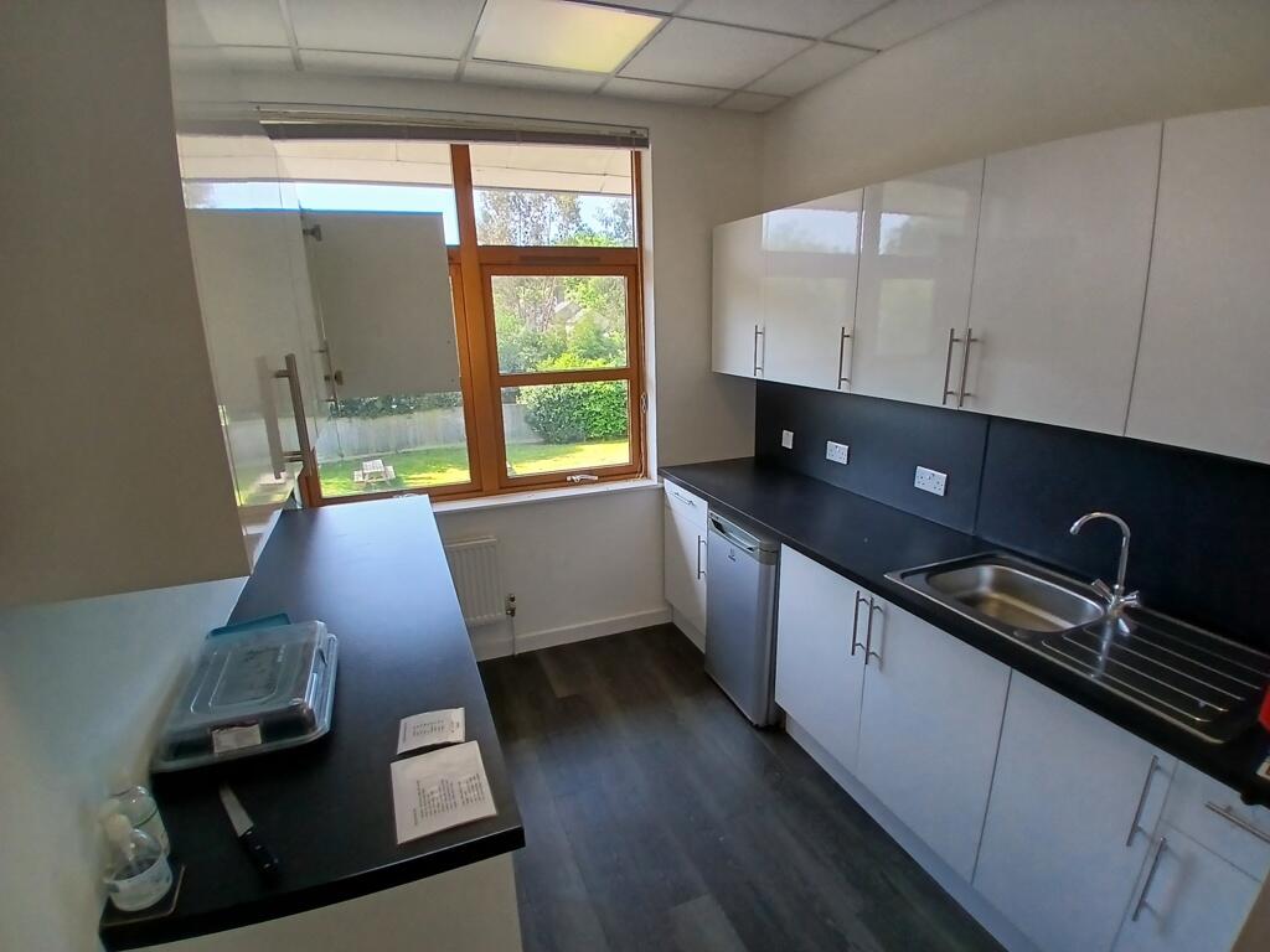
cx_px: 635
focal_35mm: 17
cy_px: 476
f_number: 2.2
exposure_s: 1/100
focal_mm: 1.4
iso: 64
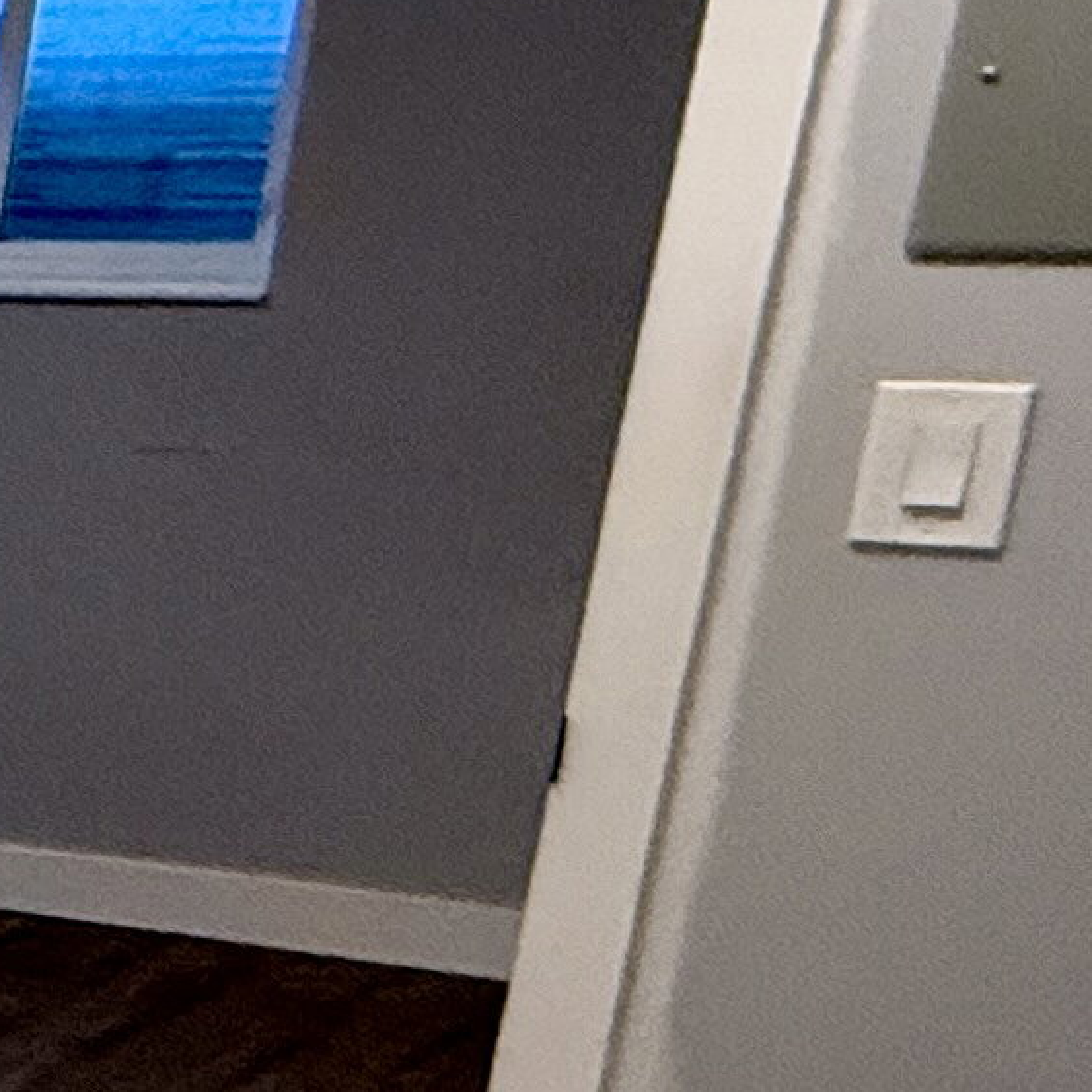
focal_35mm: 89
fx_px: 3176
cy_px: 798
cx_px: -2548
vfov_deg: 19.4
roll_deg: +0.2
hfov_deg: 10.2
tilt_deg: -10.7
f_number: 2.2
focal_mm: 2.22
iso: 250
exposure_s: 1/120
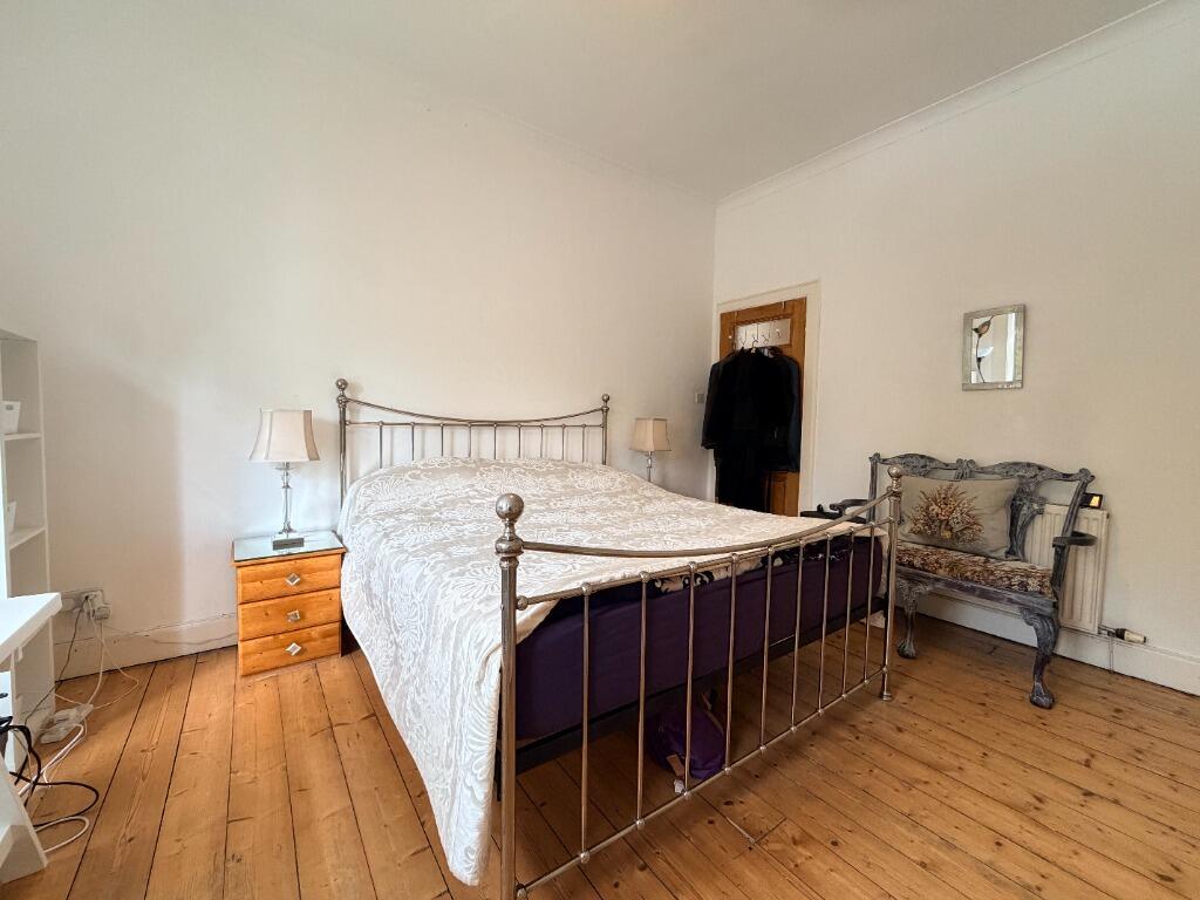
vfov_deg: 85.7
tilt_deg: -3.3
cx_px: 600
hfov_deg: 102.1
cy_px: 450
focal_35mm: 14
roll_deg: -0.4
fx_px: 485
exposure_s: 1/100
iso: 250
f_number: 2.2
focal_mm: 2.22
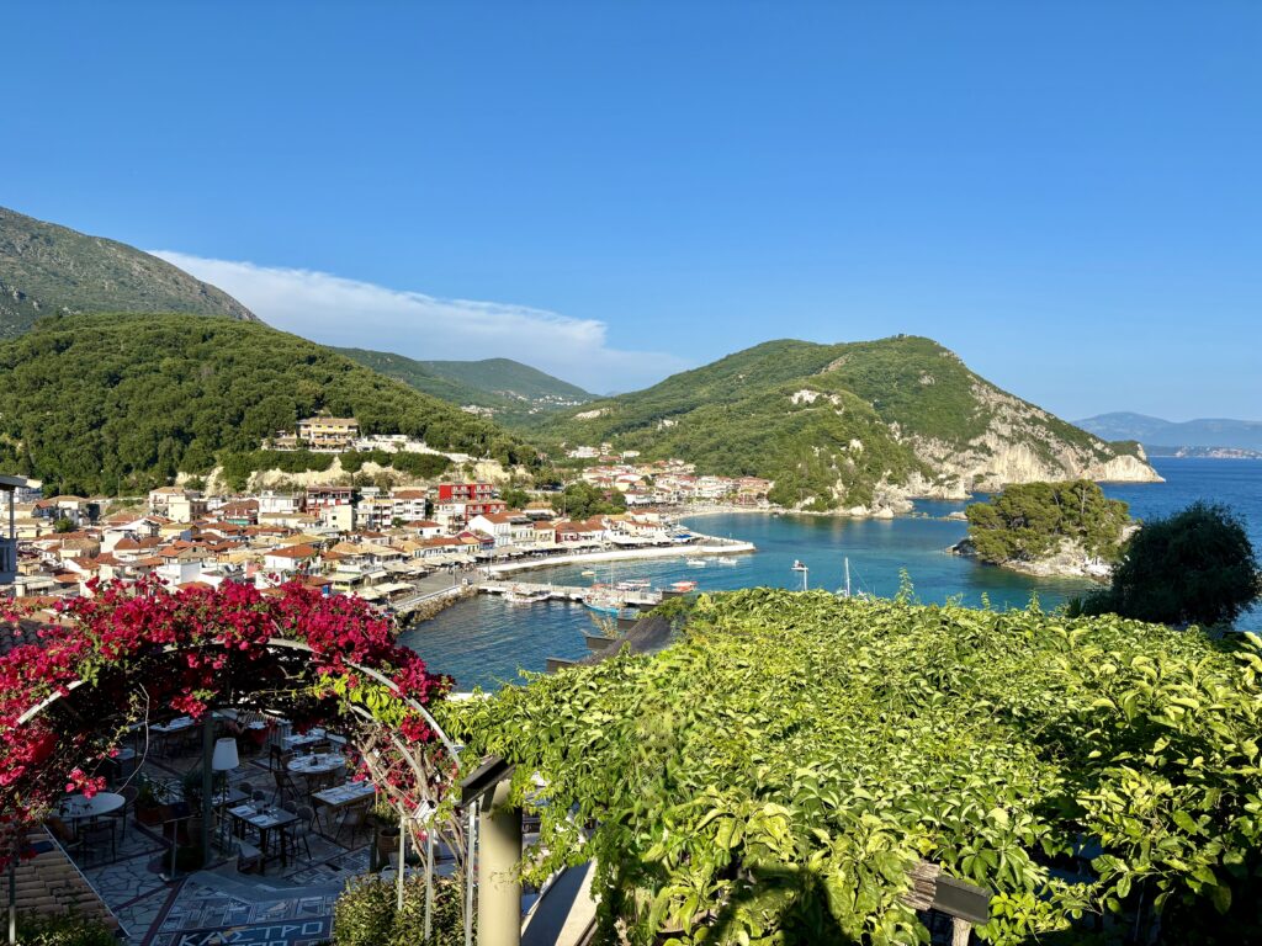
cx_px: 631
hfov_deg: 67.3
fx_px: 948
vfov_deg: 53.1
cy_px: 473
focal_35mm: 26
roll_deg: -1.0
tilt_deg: -3.1
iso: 50
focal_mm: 5.96
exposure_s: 1/3831
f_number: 1.6
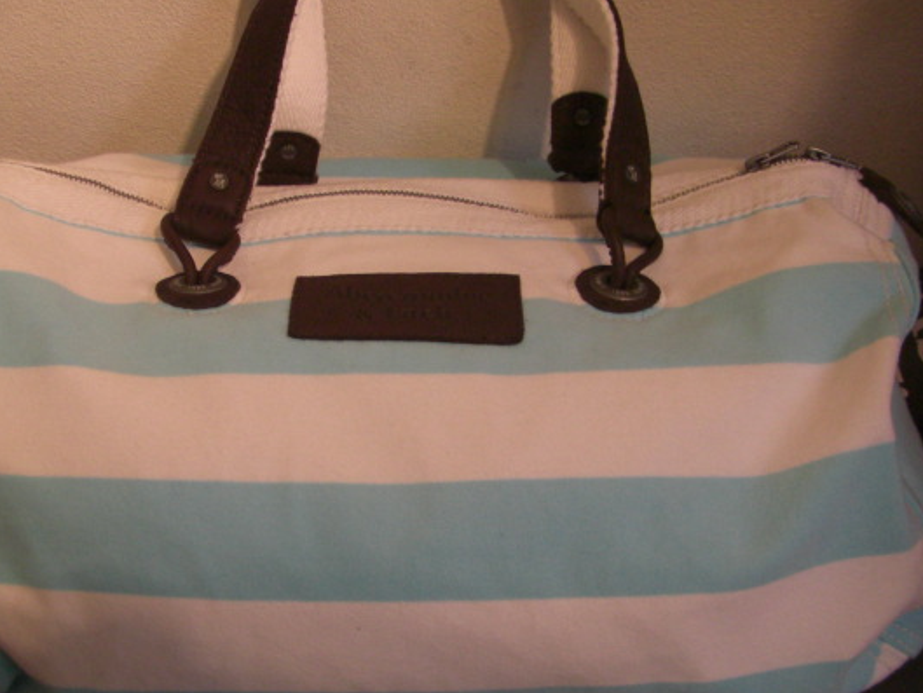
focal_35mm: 46
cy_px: 391
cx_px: 403
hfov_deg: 41.2
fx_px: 1227
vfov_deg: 31.5
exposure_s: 1/60
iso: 200
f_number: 3.4
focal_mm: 6.3
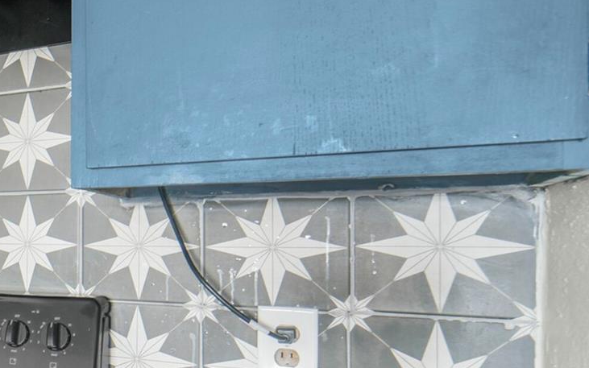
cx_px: -185
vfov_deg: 31.7
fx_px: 642
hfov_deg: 34.2
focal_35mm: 40
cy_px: 250
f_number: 11
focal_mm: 14
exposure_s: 1/1.25
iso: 500
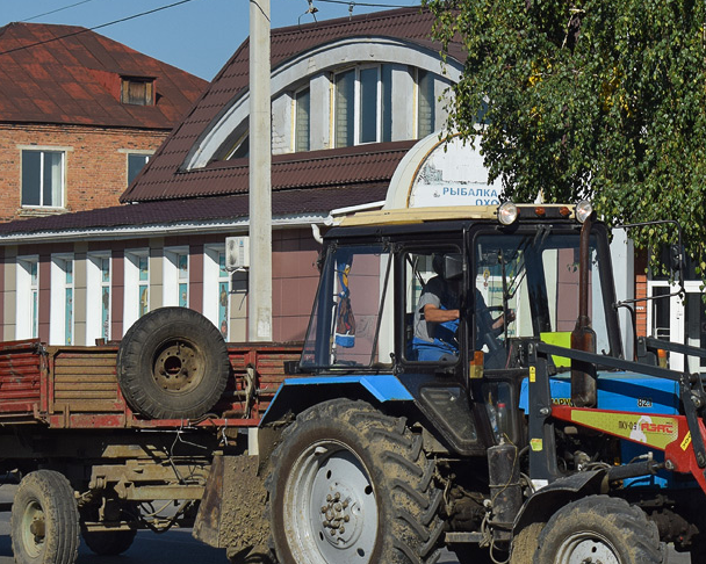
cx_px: 495
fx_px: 3194
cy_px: 299
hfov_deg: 12.6
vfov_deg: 10.1
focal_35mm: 153
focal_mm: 55
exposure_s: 1/1250
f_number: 7.1
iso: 200
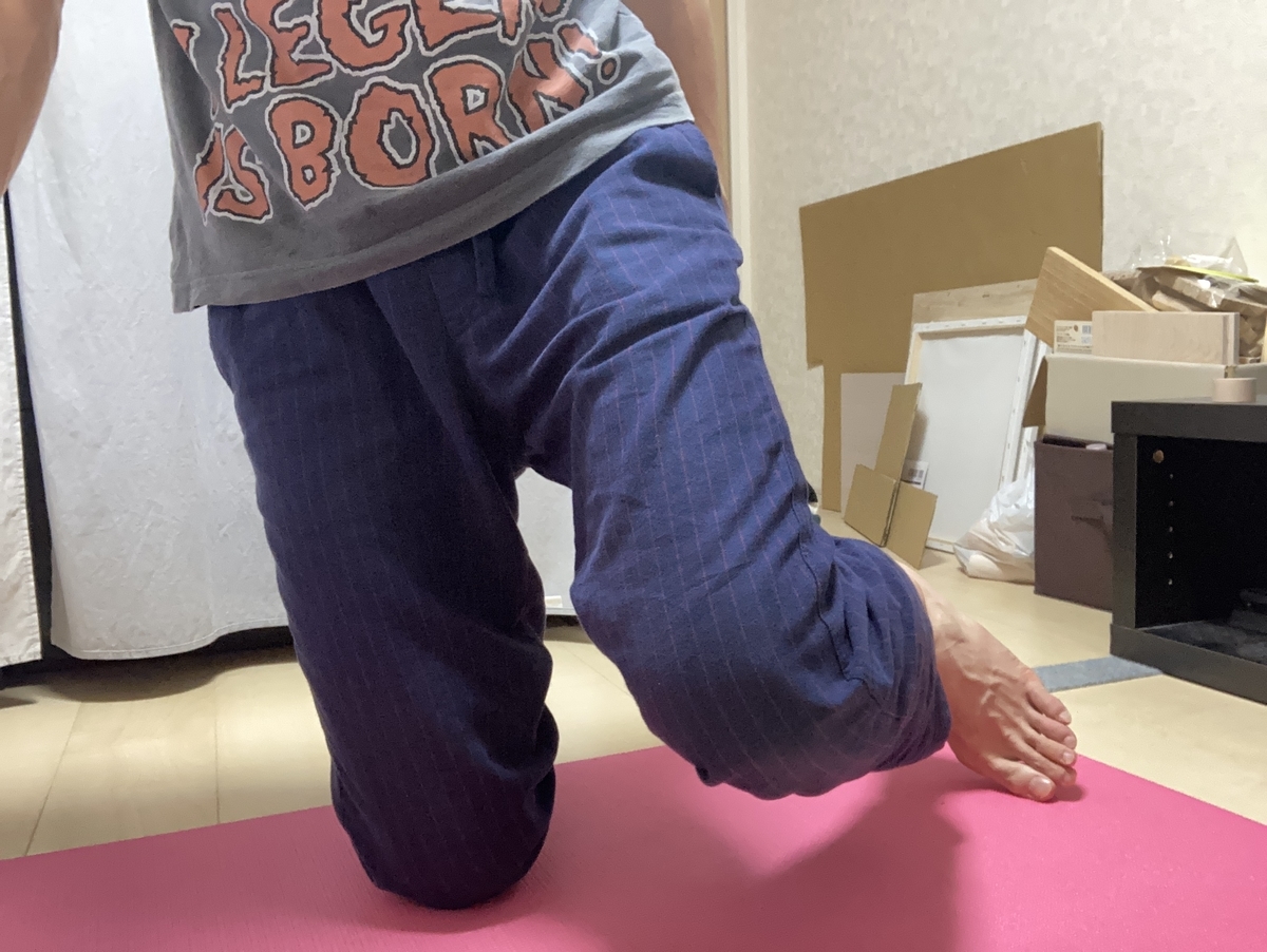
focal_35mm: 32
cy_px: 476
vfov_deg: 44.2
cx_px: 634
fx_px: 1172
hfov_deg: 56.8
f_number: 2.2
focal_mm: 2.87
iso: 400
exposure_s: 1/30
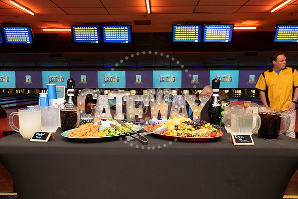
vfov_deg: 49.6
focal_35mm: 26
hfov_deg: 69.4
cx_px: 149
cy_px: 100
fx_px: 215
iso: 1000
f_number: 5.6
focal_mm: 26
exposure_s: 1/60
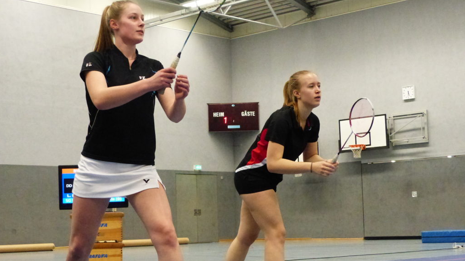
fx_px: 851
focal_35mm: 69
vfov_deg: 17.5
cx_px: 232
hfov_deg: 30.6
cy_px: 139
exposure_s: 1/125
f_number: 3.2
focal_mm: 11.4
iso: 1600
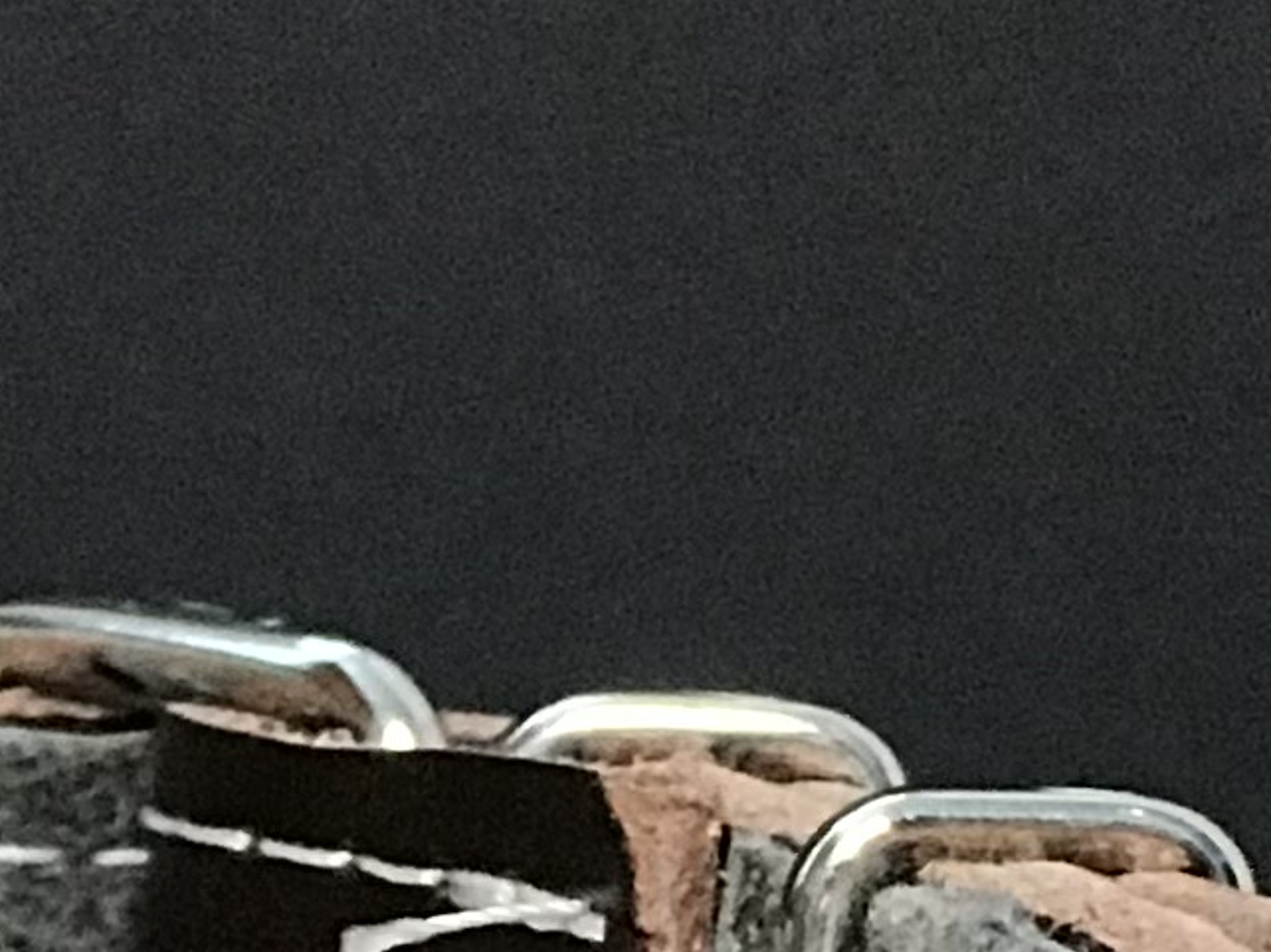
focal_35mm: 358
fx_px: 13140
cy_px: 2393
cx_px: -2342
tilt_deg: -13.2
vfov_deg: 4.1
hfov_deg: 5.3
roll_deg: +1.9
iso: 250
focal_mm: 6.6
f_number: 2.8
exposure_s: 1/50
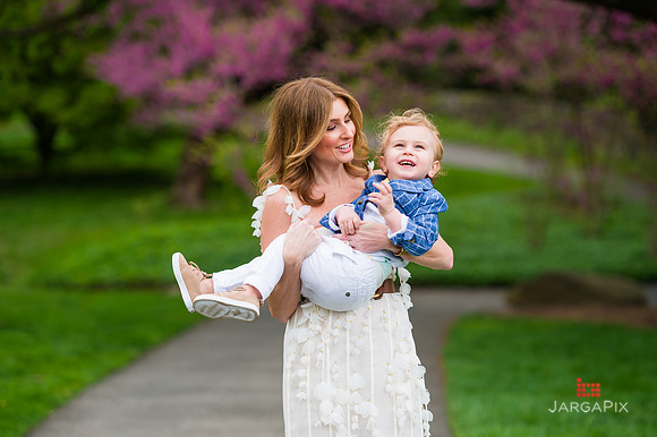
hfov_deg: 15.2
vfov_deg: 10.1
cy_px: 218
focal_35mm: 135
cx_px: 328
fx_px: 2462
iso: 200
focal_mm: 135
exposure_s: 1/800
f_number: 3.5
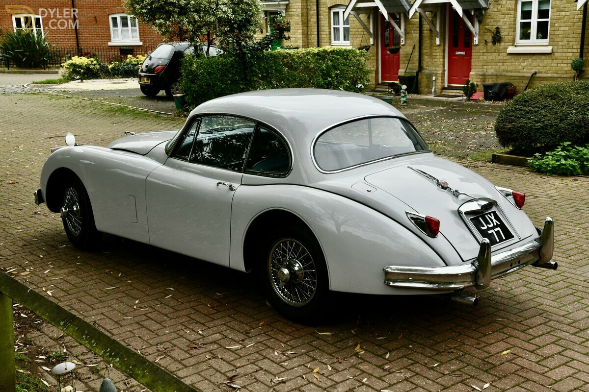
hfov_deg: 41.1
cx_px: 294
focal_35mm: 48
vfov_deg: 28.1
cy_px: 196
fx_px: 785
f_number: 9
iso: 1250
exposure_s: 1/320
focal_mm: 48
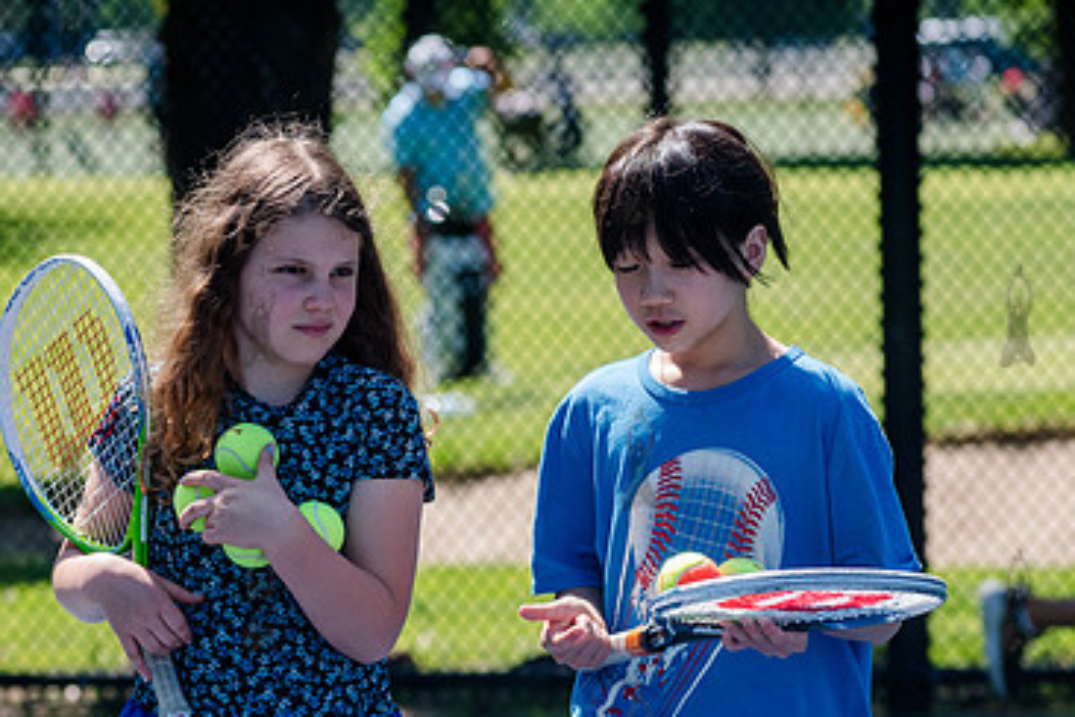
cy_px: 618
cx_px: 574
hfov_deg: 7.1
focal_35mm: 292
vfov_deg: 4.7
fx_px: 8719
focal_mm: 135
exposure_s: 1/640
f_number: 5
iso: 200
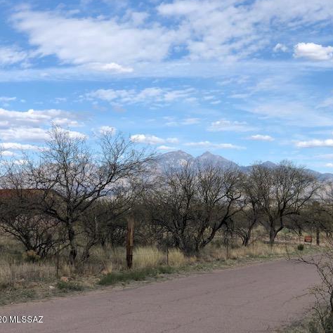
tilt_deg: +1.9
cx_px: 202
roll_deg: -0.7
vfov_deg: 25.4
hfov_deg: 25.3
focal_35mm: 68
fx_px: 740
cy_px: 165
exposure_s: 1/1091
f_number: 2.8
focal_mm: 6.6
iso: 20
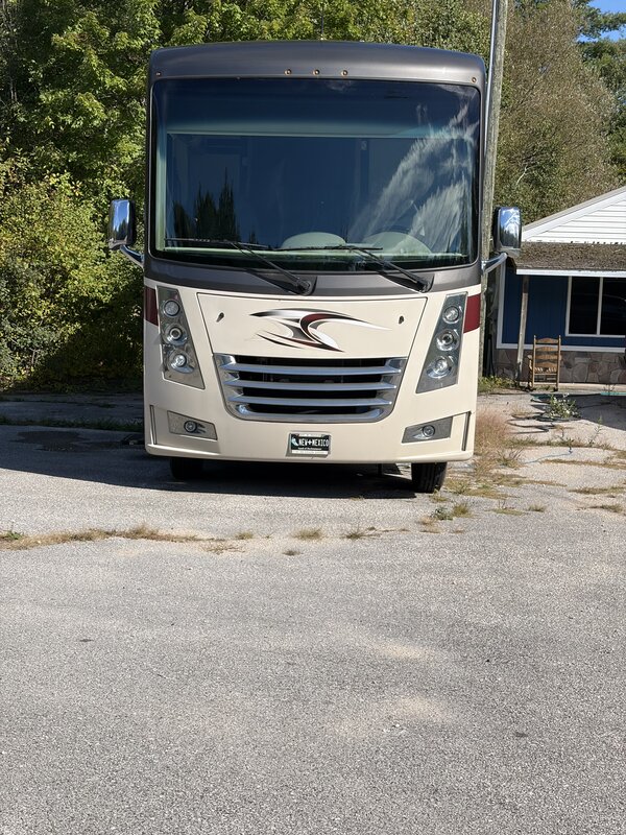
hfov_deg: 28.0
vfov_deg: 36.8
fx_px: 1254
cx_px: 313
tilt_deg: -6.3
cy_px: 418
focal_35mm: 52
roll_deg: -2.5
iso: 32
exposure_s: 1/2364
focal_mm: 5.96
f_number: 1.6
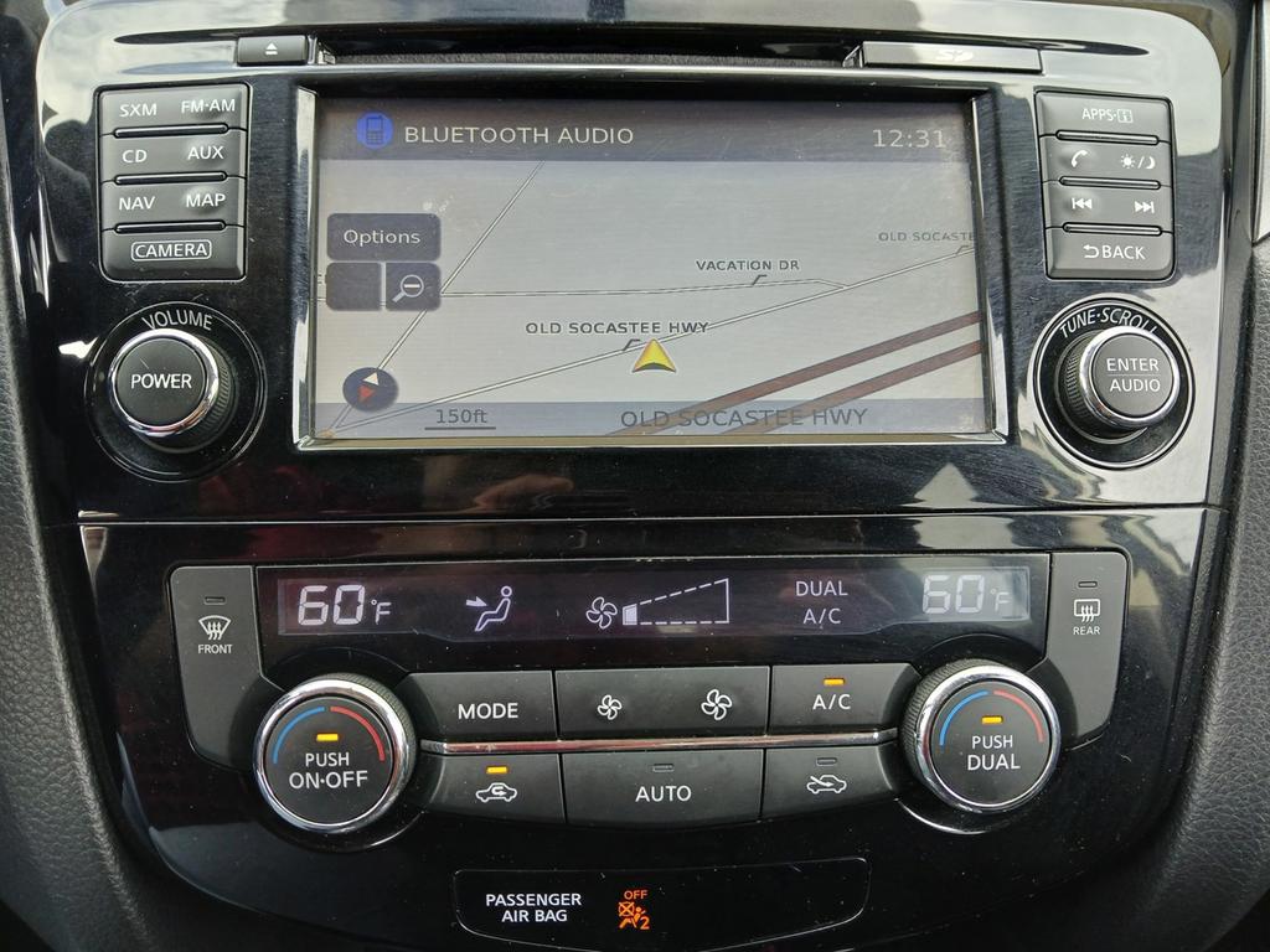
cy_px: 476
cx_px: 635
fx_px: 954
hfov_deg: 67.3
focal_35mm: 26
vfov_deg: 53.1
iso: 50
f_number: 1.8
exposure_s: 1/60
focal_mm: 3.98
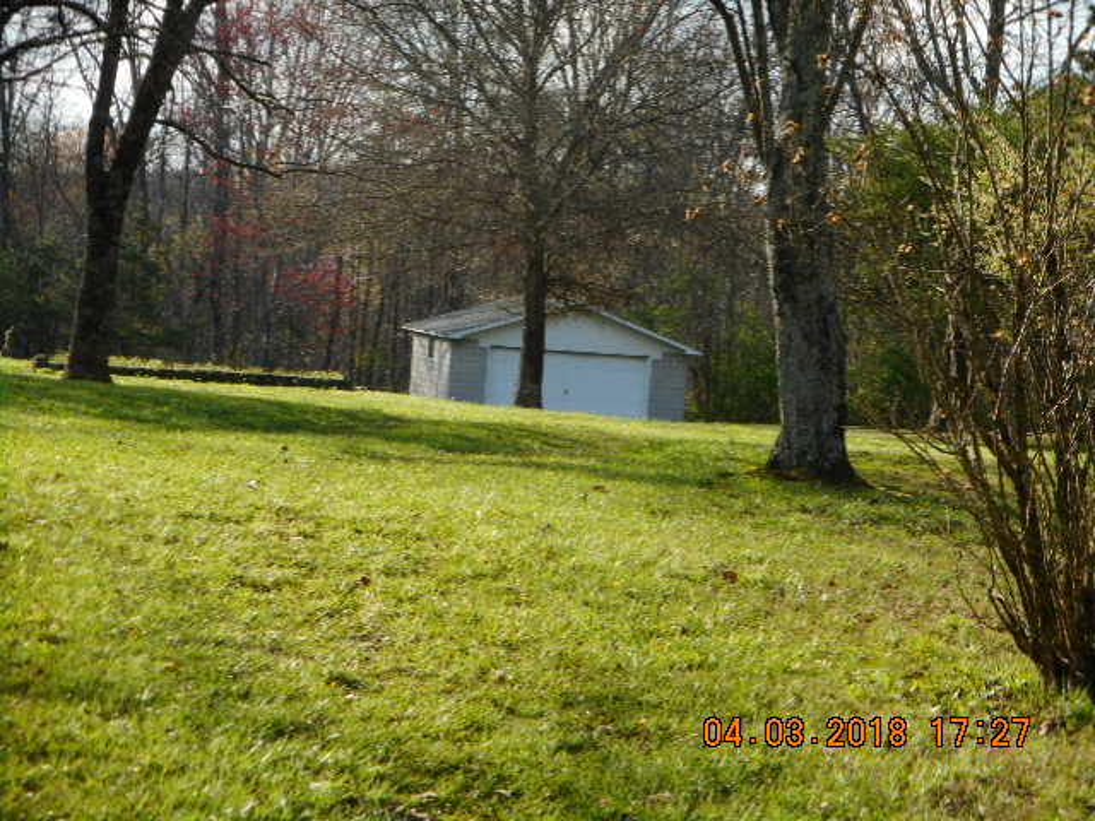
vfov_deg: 12.7
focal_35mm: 117
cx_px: 548
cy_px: 410
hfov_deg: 16.8
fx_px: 3701
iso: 80
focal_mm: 20.9
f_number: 5.9
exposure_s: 1/100
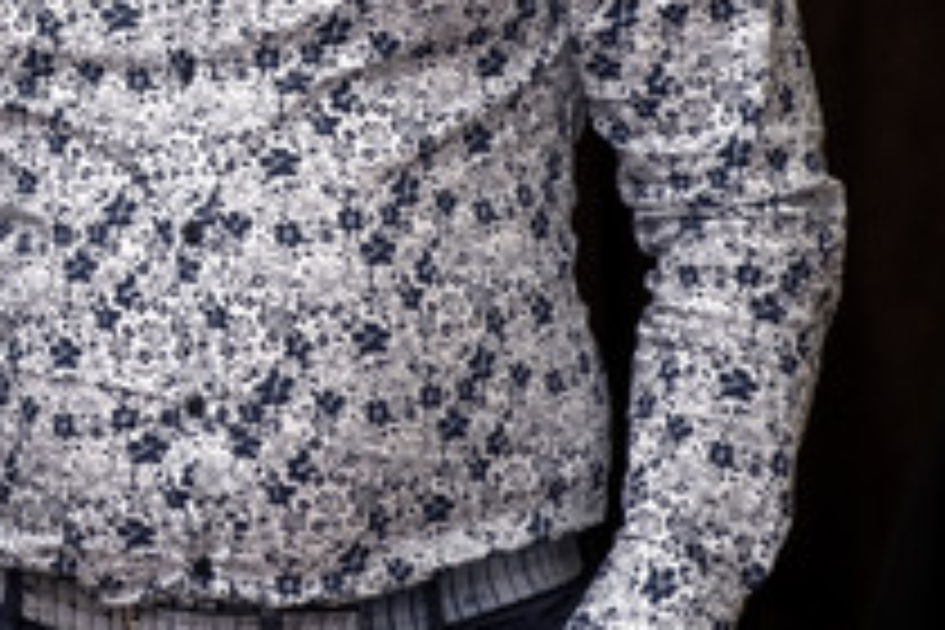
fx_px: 6641
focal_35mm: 253
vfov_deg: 5.4
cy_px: -200
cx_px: -198
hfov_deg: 8.1
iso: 1250
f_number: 2.8
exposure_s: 1/160
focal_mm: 55
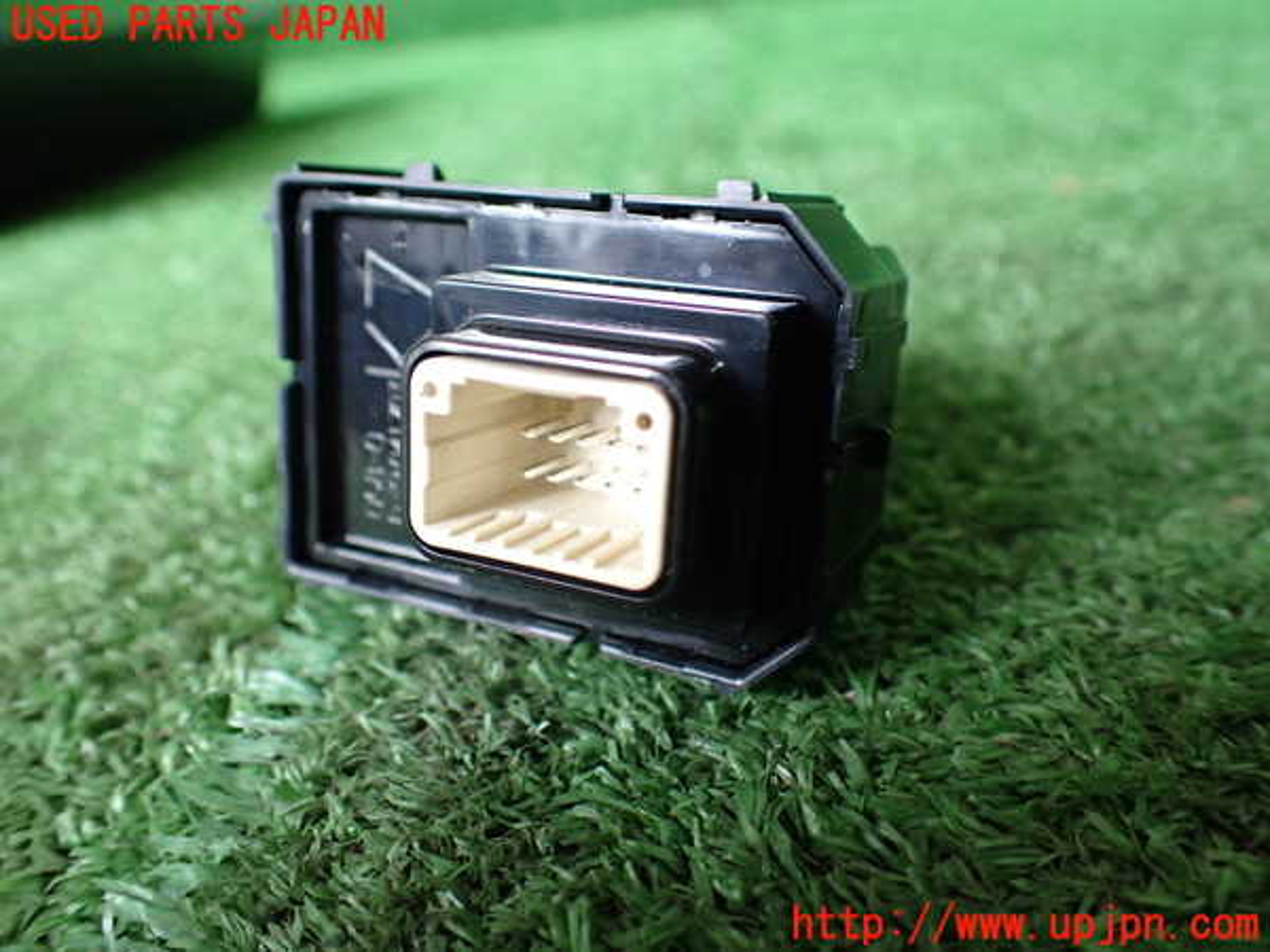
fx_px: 1101
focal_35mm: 30
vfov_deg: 46.8
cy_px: 476
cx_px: 635
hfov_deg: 60.0
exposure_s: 1/125
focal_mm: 5.4
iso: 500
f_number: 2.3
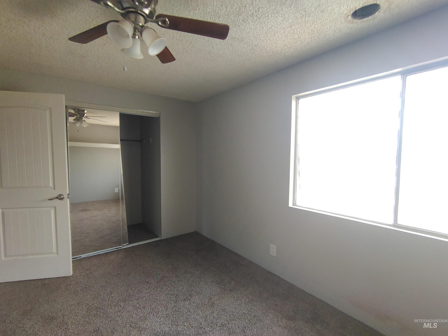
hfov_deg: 94.5
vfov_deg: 78.1
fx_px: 207
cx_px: 224
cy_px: 168
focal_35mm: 16
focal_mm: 2.13
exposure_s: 1/60
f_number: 2.2
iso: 530
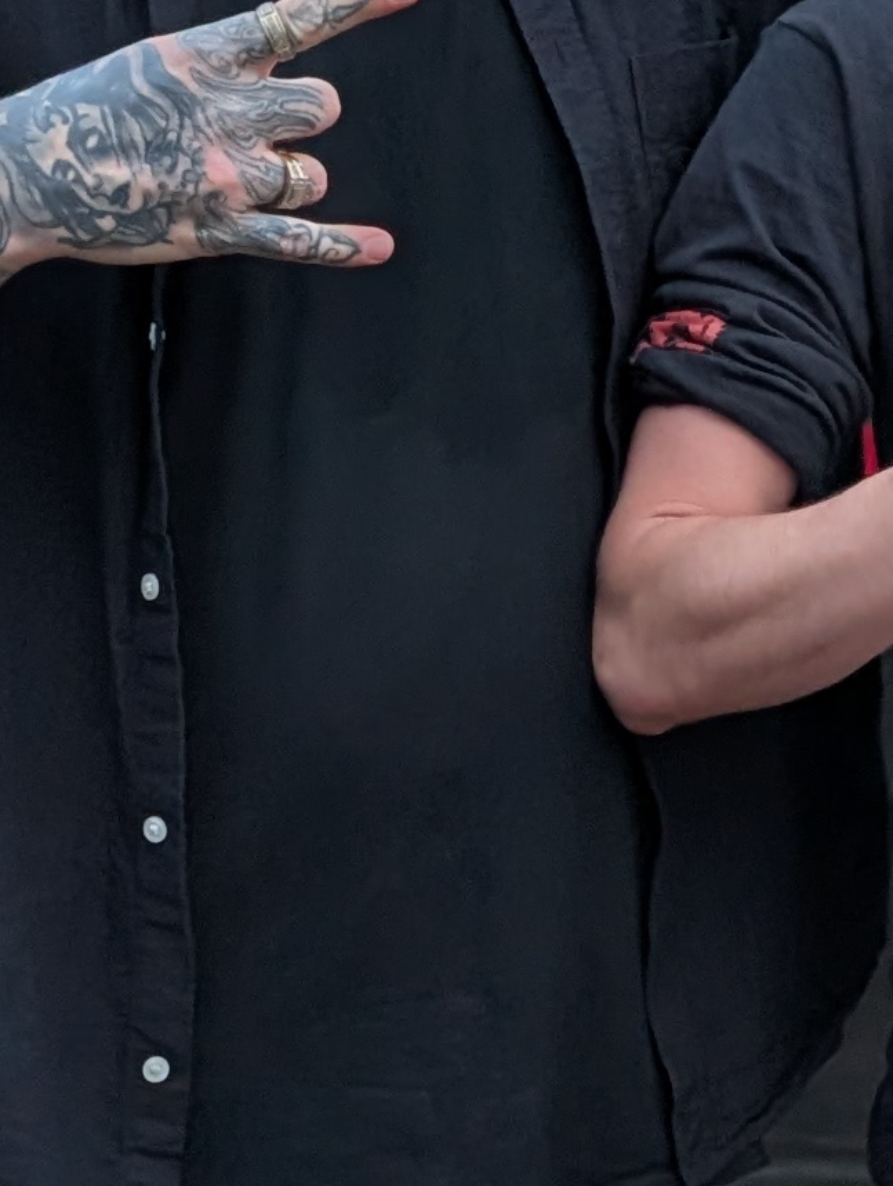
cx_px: 794
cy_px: 613
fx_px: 3911
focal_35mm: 114
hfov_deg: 12.9
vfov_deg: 17.2
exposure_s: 1/343
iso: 417
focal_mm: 6.9
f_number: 1.68
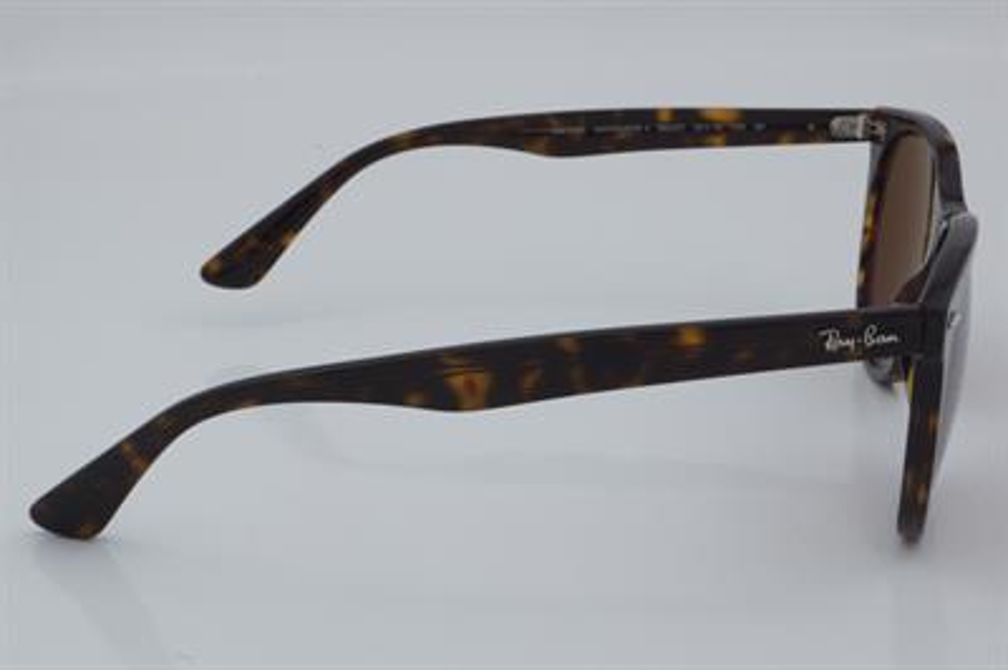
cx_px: 504
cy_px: 335
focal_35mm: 75
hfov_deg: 27.0
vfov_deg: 18.2
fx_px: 2098
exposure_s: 1/4
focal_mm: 50
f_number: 32
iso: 100
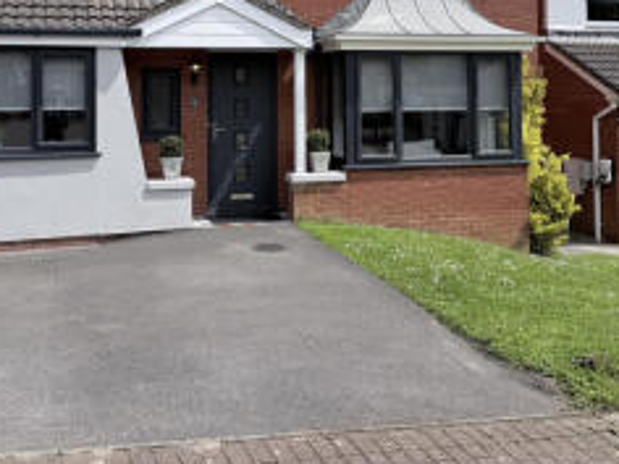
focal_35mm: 43
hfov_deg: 43.8
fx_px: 769
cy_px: 72
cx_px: 287
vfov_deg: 32.4
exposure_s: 1/4975
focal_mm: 6.76
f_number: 1.78
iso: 80
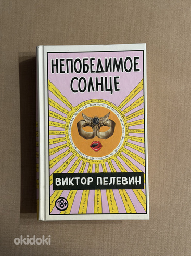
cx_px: 97
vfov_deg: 38.9
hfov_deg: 29.7
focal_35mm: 49
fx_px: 361
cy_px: 127
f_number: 1.78
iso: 200
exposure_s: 1/33
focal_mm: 6.76
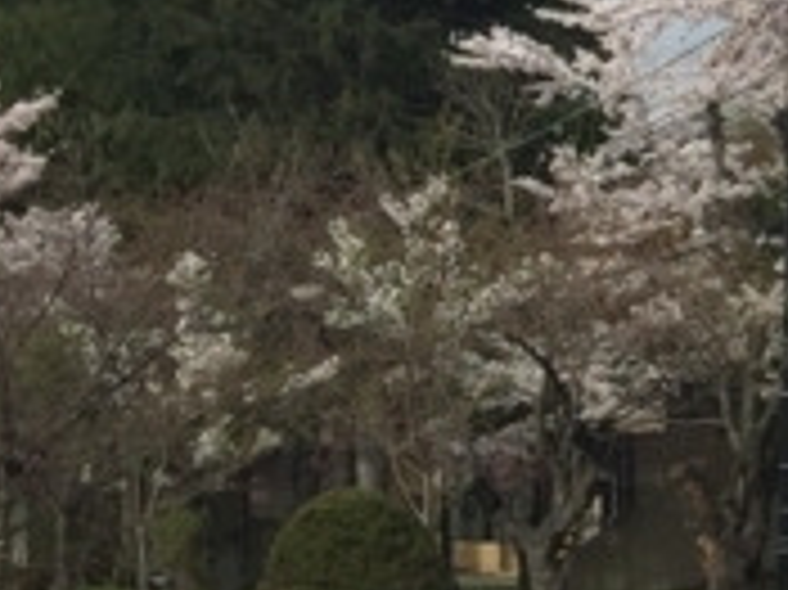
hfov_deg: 9.8
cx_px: 2058
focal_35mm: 170
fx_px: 3867
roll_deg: +0.1
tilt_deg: +0.7
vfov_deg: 8.7
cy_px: 167
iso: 32
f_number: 2.2
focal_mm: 4.15
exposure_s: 1/2326
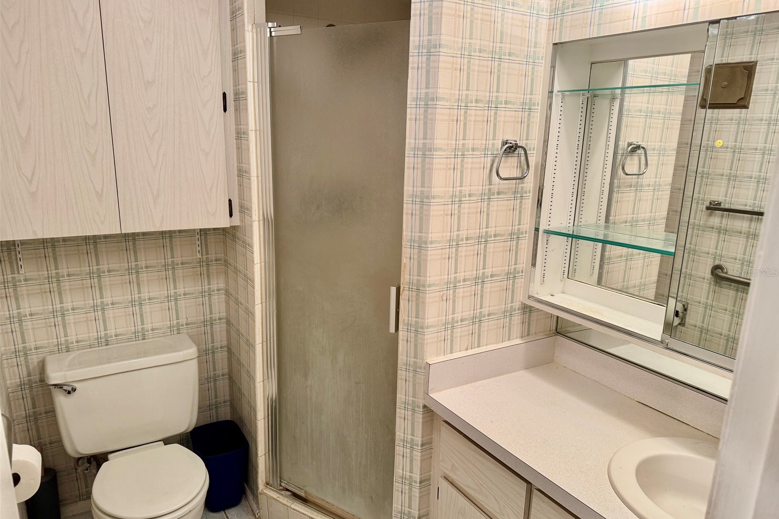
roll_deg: -1.4
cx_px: 390
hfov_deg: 71.5
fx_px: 541
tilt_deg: -14.8
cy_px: 272
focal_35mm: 25
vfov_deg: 51.3
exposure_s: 1/60
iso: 160
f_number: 1.78
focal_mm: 6.76
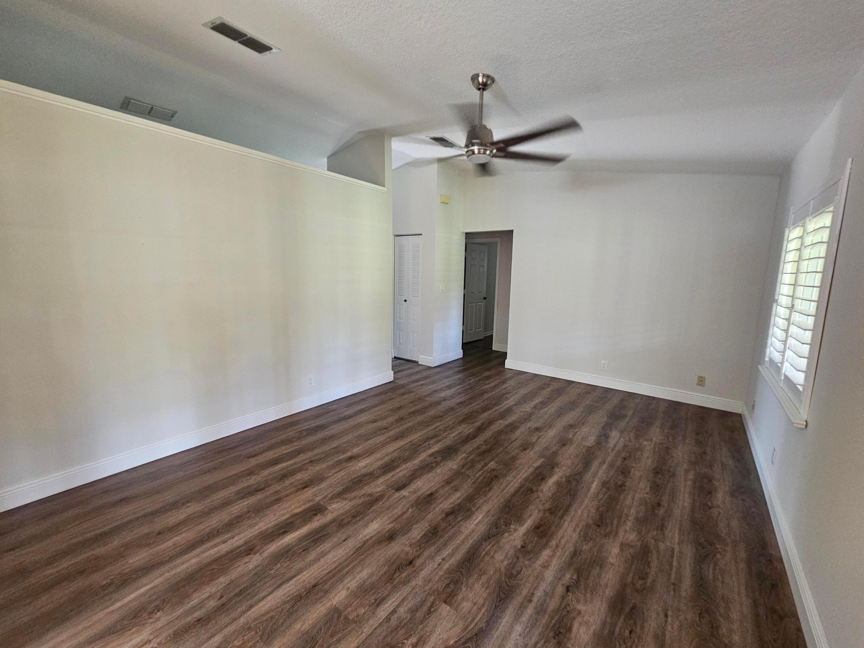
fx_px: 324
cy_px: 324
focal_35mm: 13
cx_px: 432
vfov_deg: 89.9
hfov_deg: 106.2
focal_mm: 2.2
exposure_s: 1/30
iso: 400
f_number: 2.2
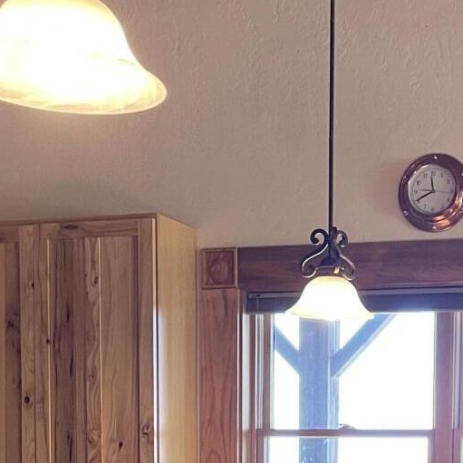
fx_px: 1362
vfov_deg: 18.2
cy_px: 581
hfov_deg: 19.0
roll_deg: +0.0
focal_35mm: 90
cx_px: 410
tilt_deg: -4.7
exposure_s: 1/60
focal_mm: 4.2
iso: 100
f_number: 1.6
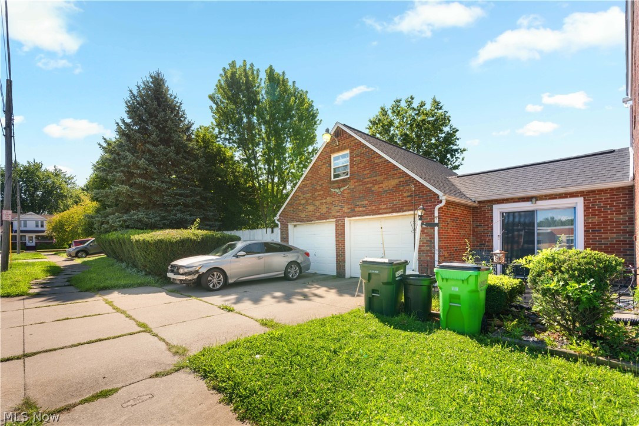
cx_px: 320
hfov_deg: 96.7
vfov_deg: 73.7
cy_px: 213
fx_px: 284
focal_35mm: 16
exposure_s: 1/13
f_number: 8
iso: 100
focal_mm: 16
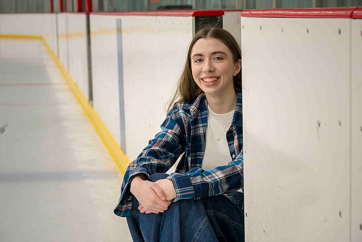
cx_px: 181
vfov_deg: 15.7
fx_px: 875
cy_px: 121
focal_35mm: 87
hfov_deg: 23.4
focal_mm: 86
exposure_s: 1/250
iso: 3200
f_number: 8
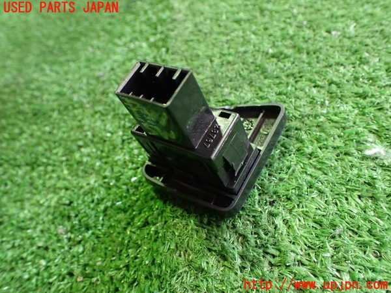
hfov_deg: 60.0
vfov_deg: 46.8
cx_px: 196
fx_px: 339
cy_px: 146
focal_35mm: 30
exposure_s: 1/50
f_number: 2.3
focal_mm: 5.4
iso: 800
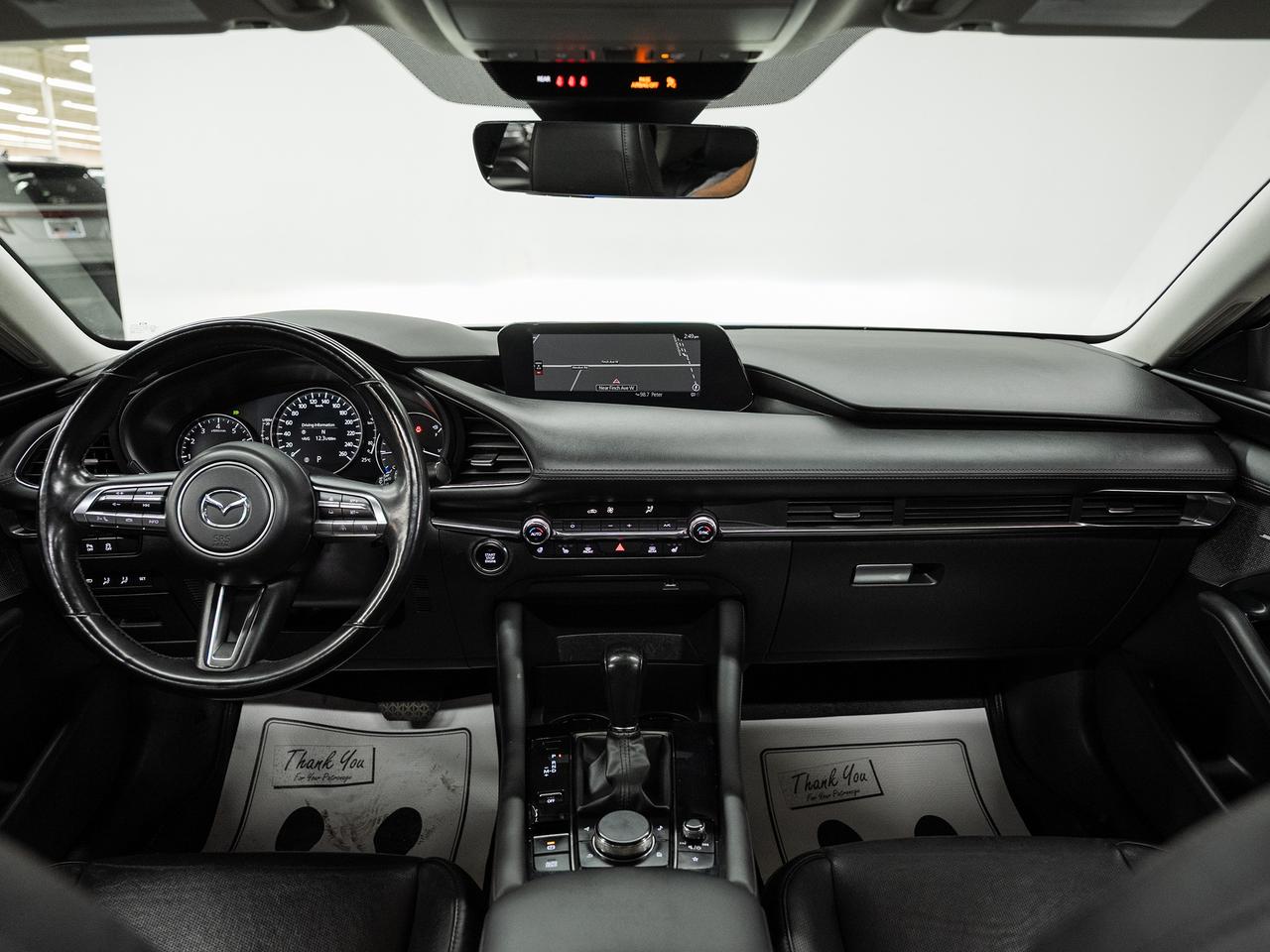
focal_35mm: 26
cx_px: 635
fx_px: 952
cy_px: 476
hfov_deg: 67.4
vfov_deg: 53.1
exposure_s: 1/40
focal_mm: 24
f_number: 4
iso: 1000
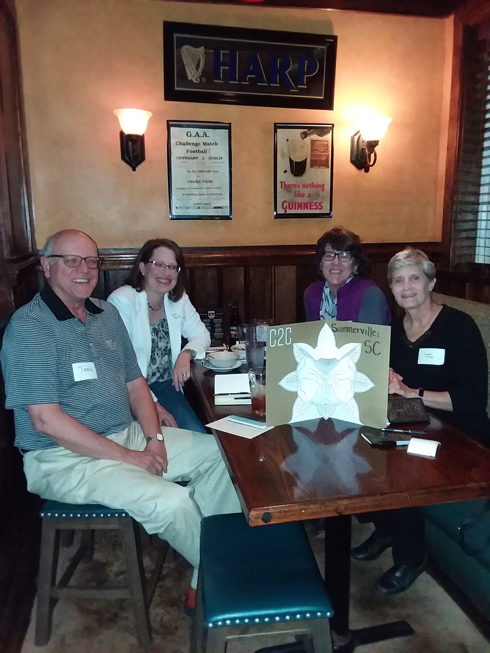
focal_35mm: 29
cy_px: 326
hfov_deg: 48.2
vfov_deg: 61.7
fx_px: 547
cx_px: 245
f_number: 1.9
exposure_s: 1/17
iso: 320
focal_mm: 2.47
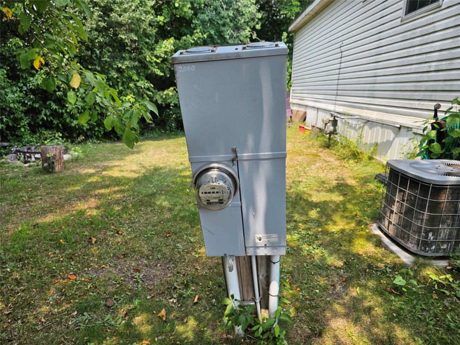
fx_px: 306
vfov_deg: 58.9
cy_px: 172
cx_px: 230
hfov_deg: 73.9
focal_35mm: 23
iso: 12
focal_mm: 6.3
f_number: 1.7
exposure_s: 1/342
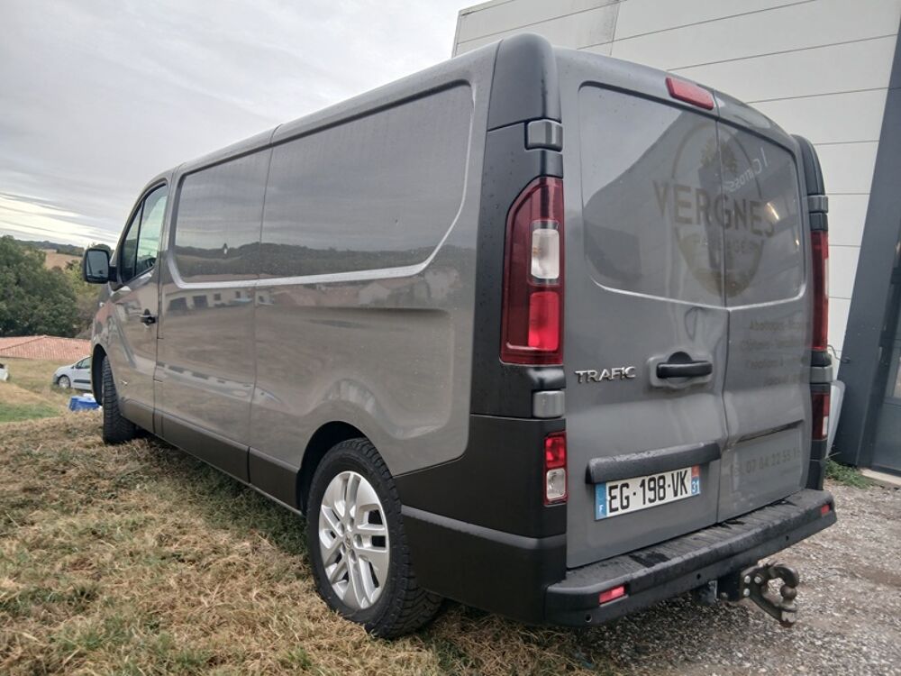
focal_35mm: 26
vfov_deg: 53.1
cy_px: 338
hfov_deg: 67.3
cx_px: 450
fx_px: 677
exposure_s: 1/50
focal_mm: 3.98
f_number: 1.8
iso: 40
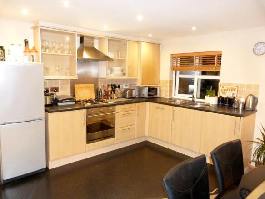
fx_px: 191
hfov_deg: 69.4
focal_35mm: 25
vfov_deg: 54.9
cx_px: 132
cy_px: 100
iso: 800
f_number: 2.8
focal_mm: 4.5
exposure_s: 1/8
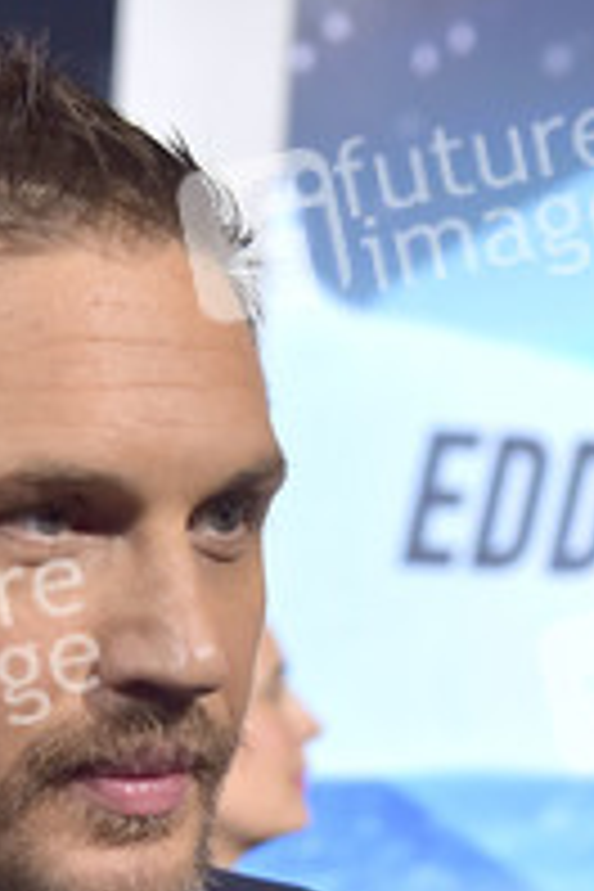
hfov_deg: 15.8
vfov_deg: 23.0
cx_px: 2
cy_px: 891
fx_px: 2104
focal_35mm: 85
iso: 800
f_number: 4
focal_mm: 42
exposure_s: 1/200
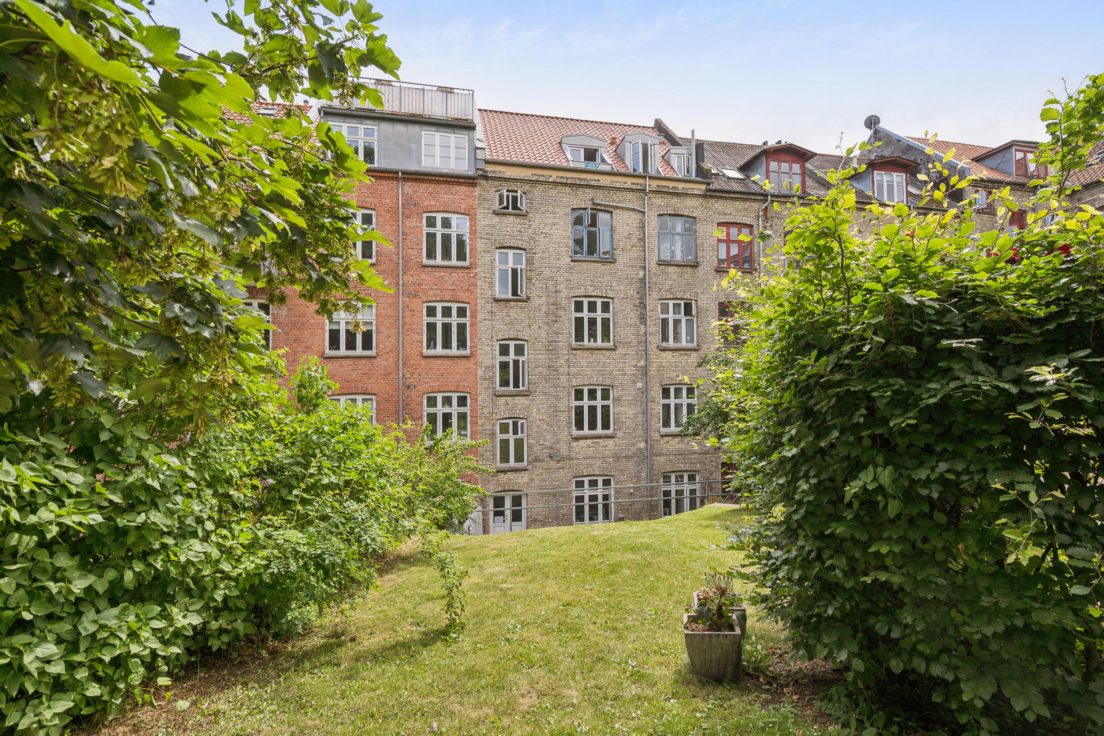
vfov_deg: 72.1
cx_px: 552
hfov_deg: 95.0
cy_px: 368
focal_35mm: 16
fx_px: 506
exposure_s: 1/160
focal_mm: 16.5
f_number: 6.3
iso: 100
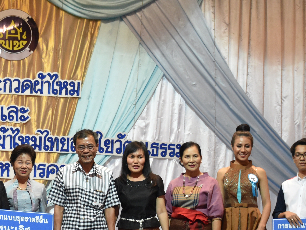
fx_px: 1211
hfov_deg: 14.3
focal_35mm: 137
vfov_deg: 10.8
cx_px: 60
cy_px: 146
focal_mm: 34
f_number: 4.2
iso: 1250
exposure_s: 1/60
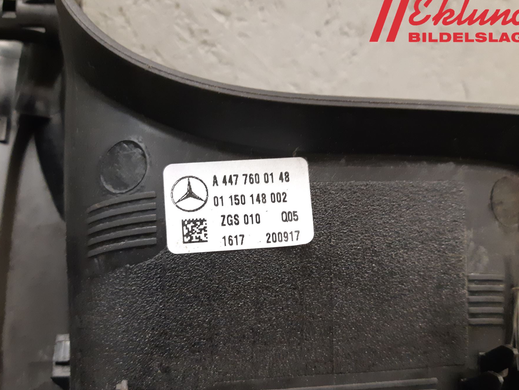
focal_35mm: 30
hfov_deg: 59.9
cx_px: 249
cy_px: 217
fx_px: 450
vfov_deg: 46.7
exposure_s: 1/50
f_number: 1.7
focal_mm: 3.93
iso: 320
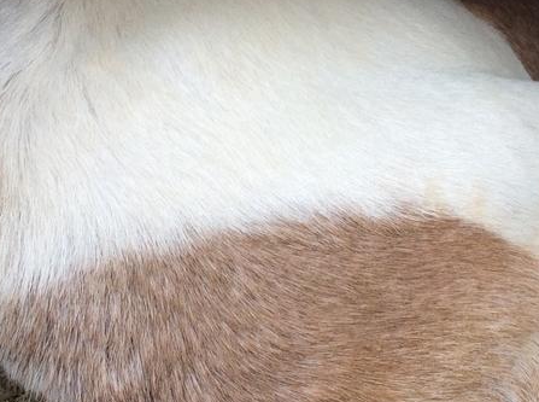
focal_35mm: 86
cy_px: 100
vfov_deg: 17.0
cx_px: 386
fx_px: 1336
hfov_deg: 22.7
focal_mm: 3.3
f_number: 2.4
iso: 32
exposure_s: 1/210
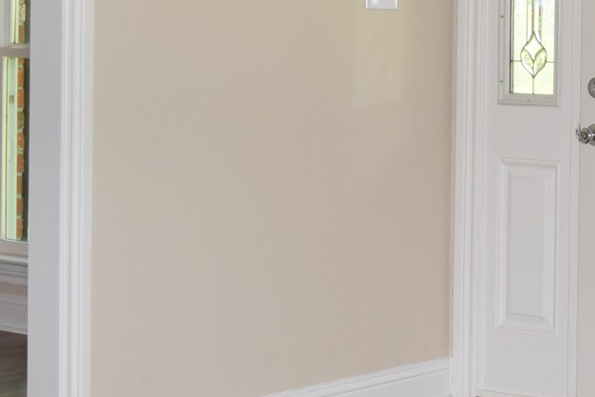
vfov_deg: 11.6
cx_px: 843
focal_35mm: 117
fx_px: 1934
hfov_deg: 16.2
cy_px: 3
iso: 250
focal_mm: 18
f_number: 5.6
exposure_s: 1/125
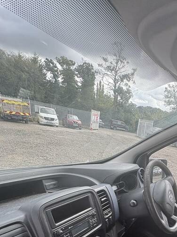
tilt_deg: -22.4
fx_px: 171
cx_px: 136
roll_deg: -10.8
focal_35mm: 25
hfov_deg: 52.1
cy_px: 195
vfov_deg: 62.5
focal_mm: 2.22
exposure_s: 1/238
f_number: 2.2
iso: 40
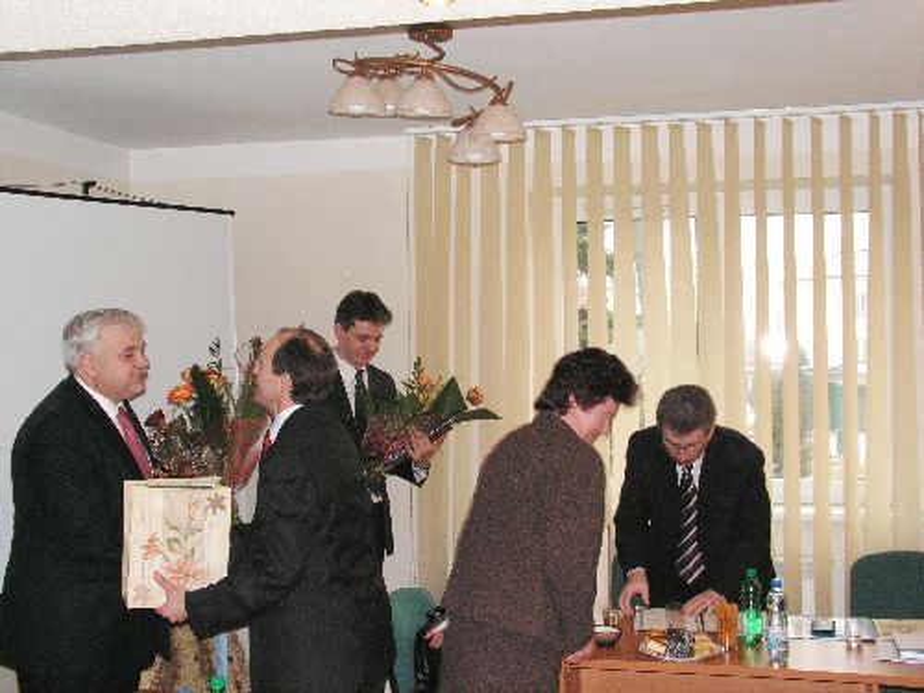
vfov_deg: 32.9
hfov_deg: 42.9
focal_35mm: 44
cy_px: 346
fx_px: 1174
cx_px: 462
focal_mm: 7.4
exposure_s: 1/40
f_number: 4.8
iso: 160
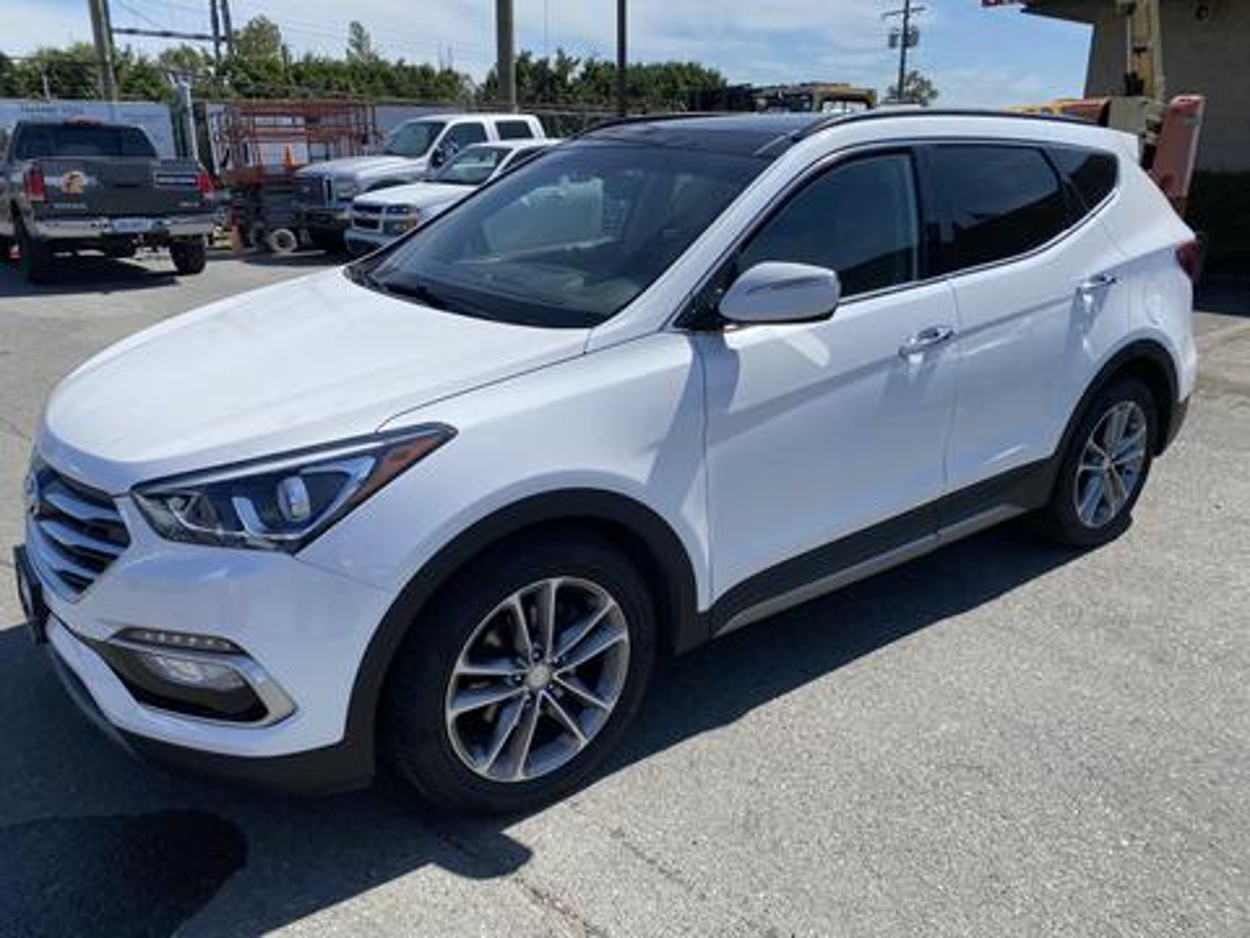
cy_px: 469
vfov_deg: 53.1
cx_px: 625
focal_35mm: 26
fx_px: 939
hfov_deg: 67.3
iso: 32
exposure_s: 1/3731
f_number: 1.8
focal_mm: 4.25
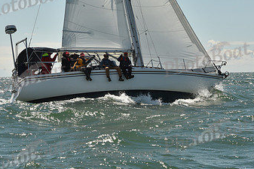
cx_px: 125
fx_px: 911
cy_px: 29
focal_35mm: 129
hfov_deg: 15.9
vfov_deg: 10.6
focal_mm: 75
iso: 320
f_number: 13
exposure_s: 1/800
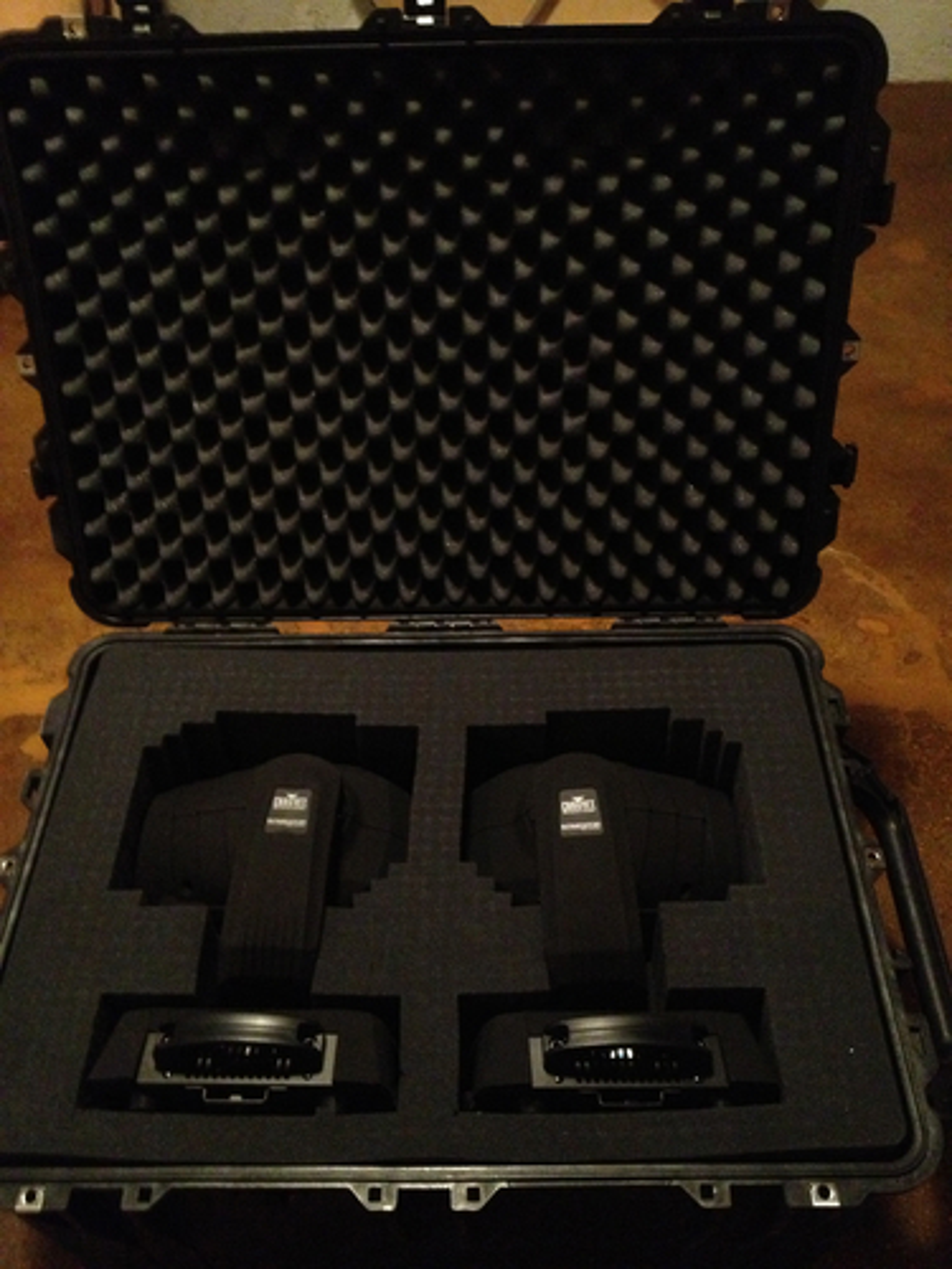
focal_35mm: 35
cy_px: 634
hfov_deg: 40.7
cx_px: 476
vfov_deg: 52.6
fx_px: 1283
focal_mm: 4.28
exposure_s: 1/15
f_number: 2.4
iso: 800
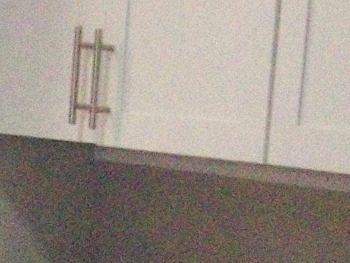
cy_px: 545
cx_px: -300
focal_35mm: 174
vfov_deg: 8.1
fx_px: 1760
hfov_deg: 10.6
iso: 800
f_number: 2.7
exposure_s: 1/128
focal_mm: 6
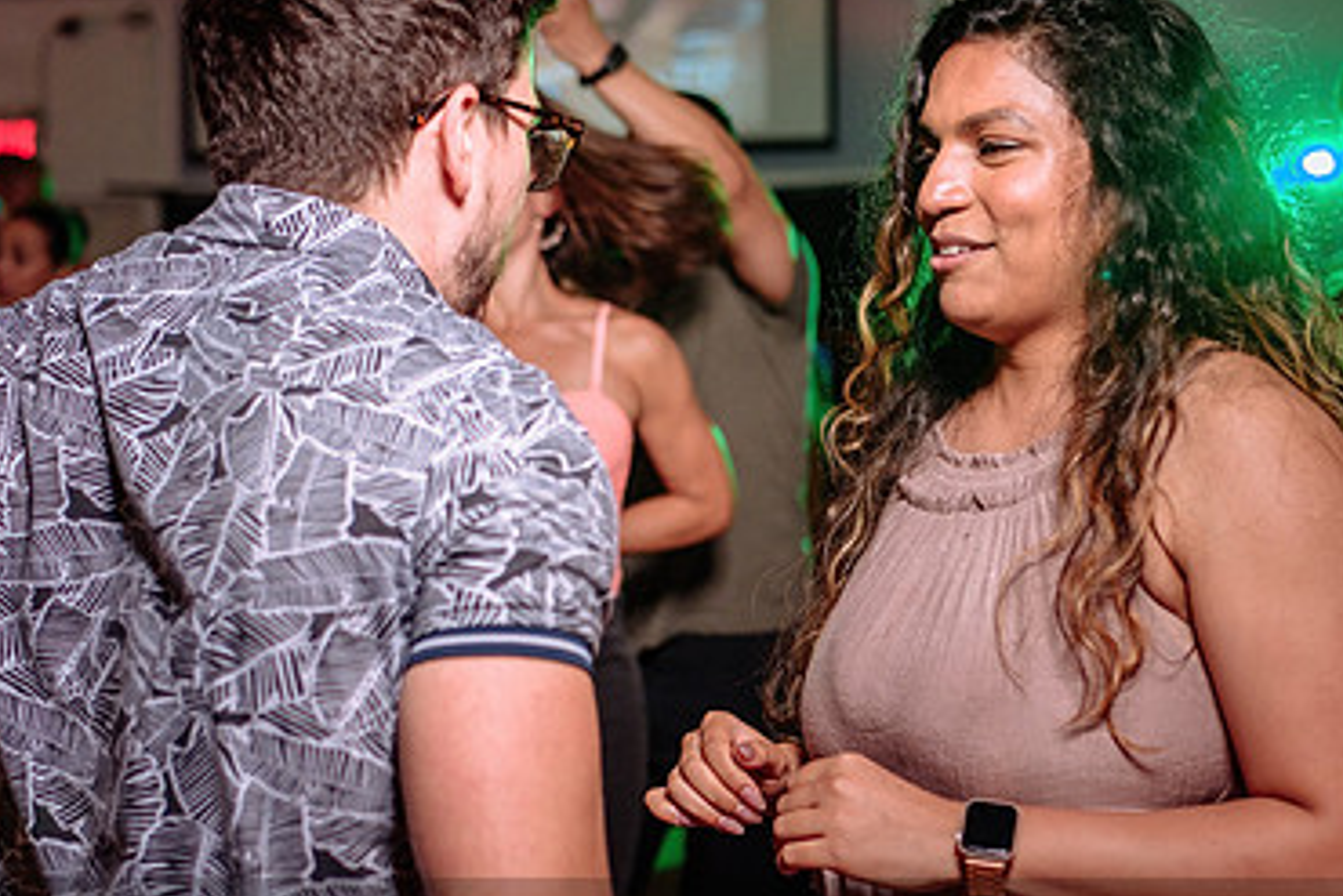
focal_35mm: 71
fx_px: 2650
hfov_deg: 28.4
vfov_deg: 19.2
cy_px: 481
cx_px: 709
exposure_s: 1/80
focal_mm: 44
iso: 800
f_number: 2.8
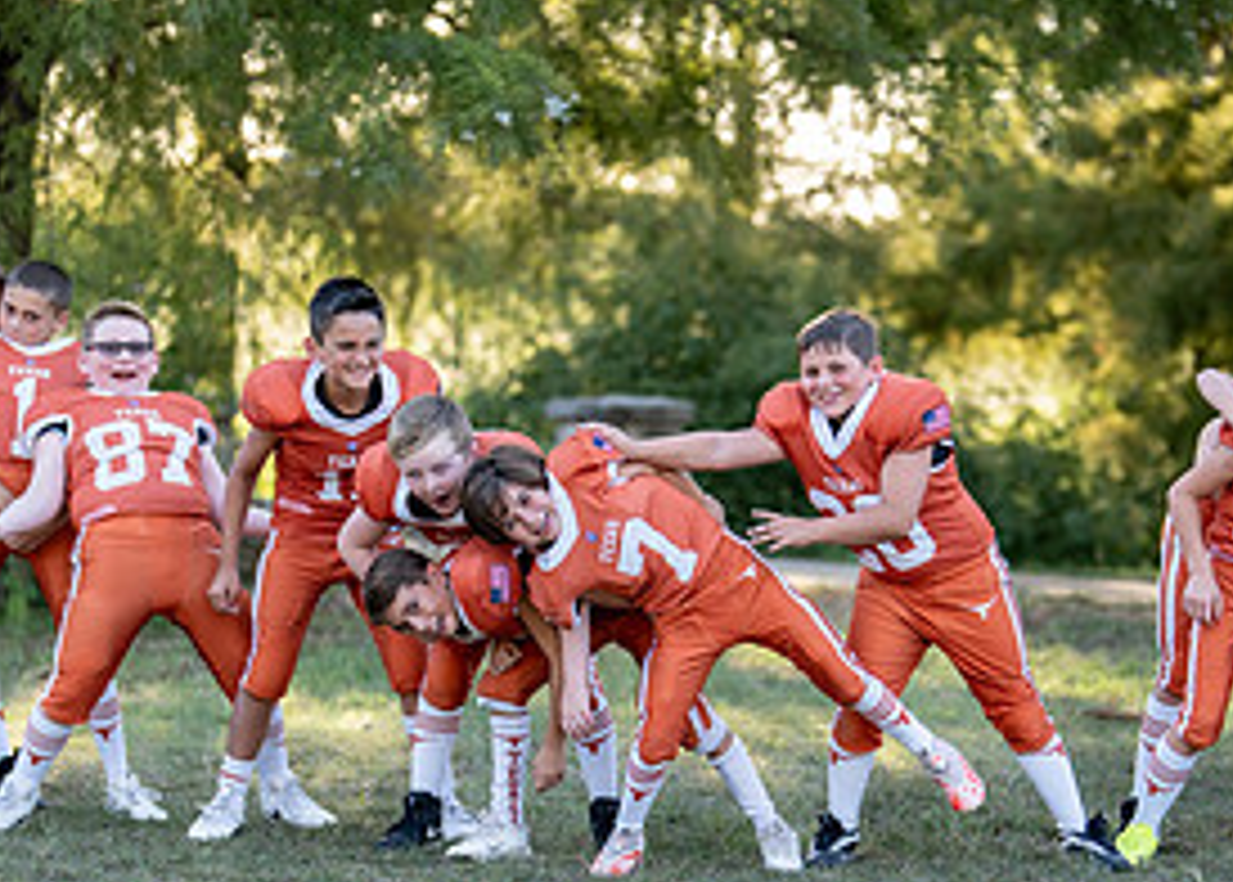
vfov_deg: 11.1
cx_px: 873
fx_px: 4520
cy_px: 619
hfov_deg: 15.5
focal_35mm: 129
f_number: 1.2
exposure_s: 1/1000
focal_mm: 50
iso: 100
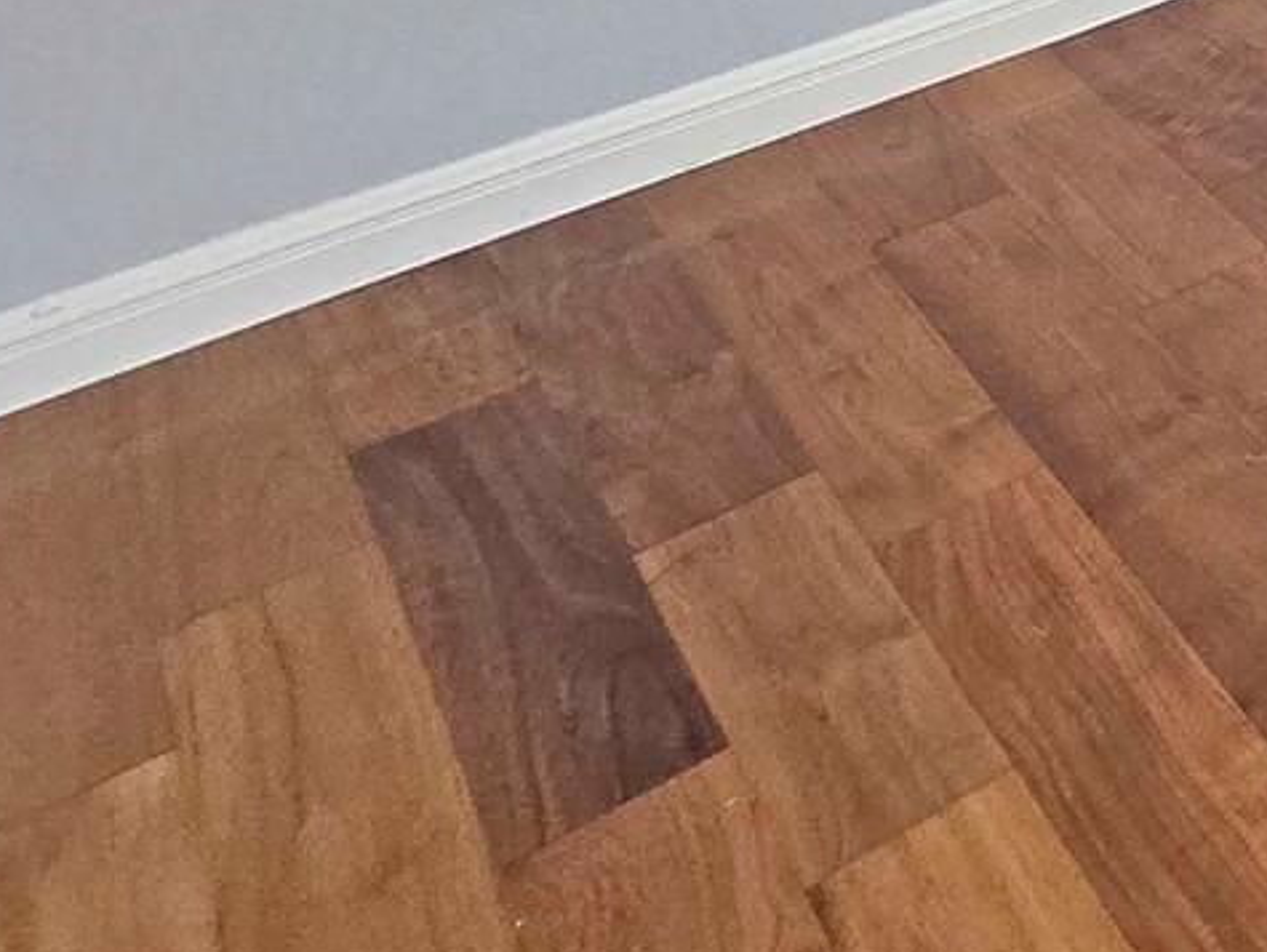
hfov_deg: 19.4
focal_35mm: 56
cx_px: 2526
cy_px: -1080
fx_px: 2051
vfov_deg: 17.0
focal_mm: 2.2
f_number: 2.2
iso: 80
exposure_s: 1/60
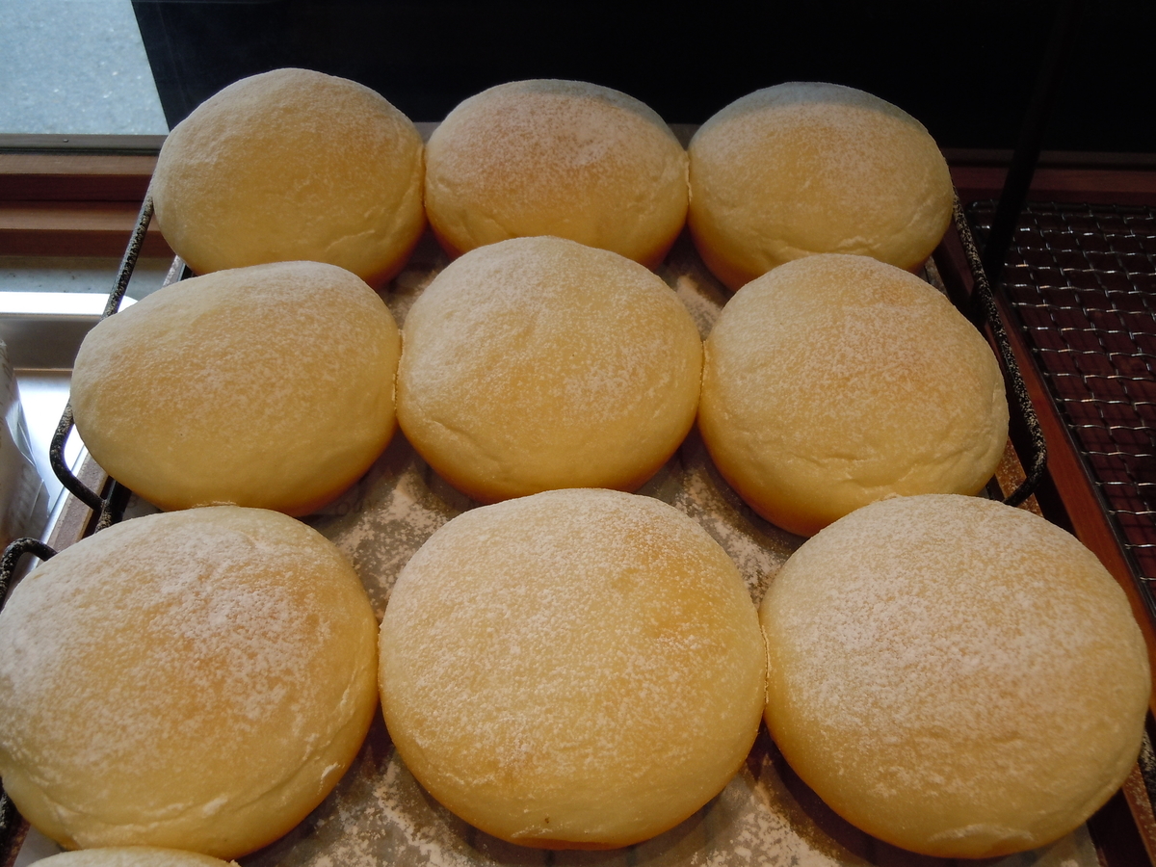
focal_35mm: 33
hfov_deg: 55.4
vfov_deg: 42.9
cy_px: 434
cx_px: 578
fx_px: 1102
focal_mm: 5.9
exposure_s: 1/125
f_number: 4
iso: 160
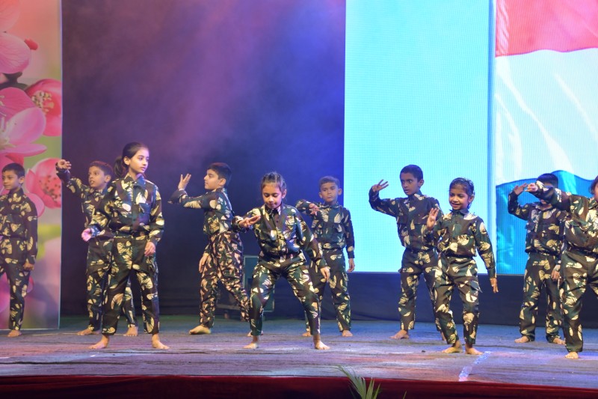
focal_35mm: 105
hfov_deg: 19.5
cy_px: 200
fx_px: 1744
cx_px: 299
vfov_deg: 13.0
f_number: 9
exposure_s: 1/160
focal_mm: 70
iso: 1250
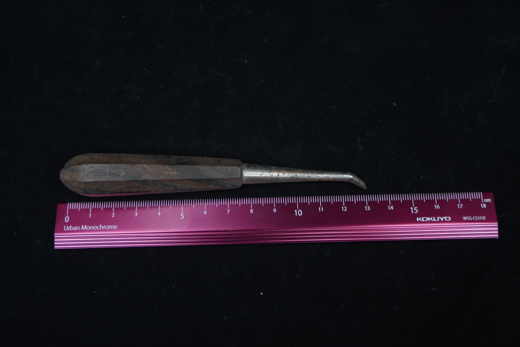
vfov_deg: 31.9
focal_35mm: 42
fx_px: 607
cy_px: 174
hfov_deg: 46.4
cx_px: 260
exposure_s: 1/250
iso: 800
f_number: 5
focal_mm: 28
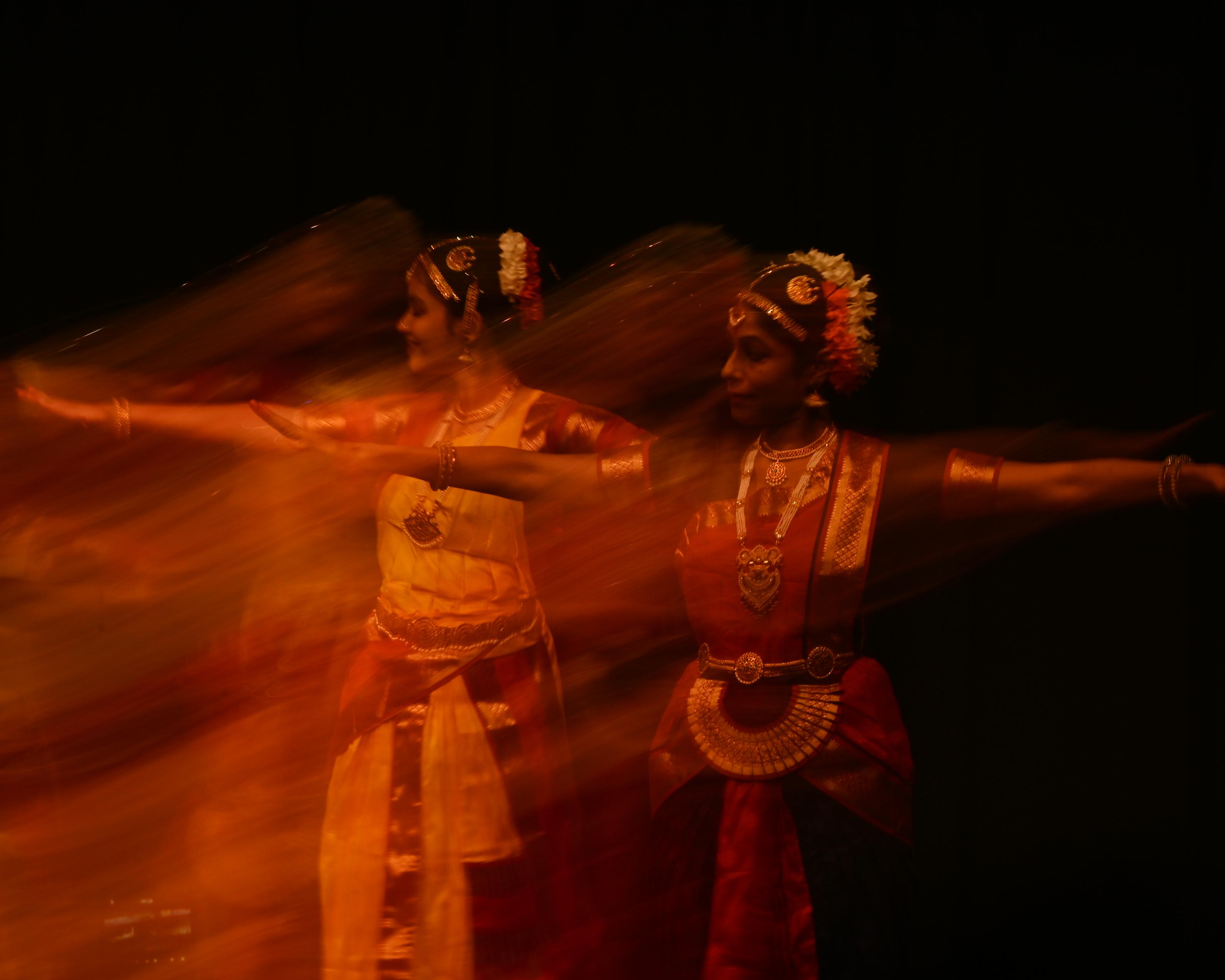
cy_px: 489
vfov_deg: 7.0
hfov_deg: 8.8
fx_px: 7976
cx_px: 696
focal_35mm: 220
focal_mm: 130
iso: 100
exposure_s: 1/2
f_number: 22
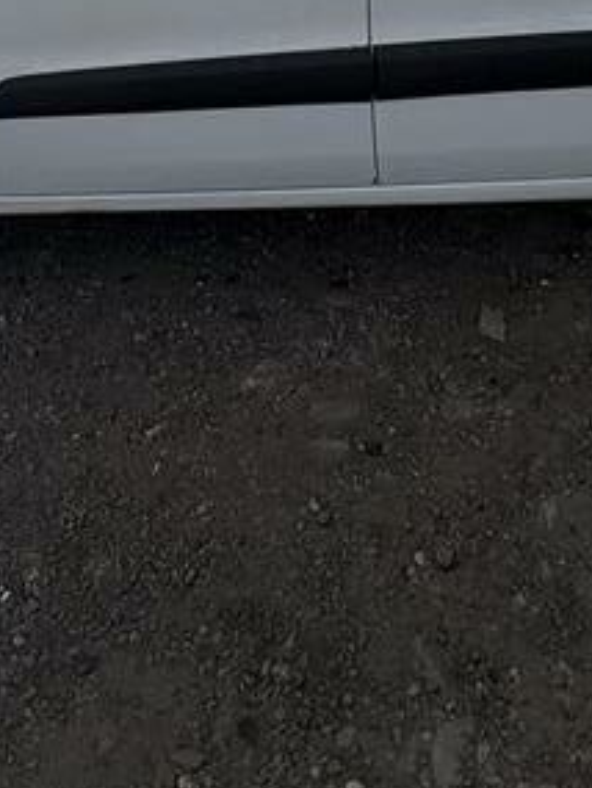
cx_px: 371
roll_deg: +3.6
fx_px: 1003
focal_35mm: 44
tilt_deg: +3.4
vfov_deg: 30.7
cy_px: -299
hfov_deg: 32.7
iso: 50
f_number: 2.2
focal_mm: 2.22
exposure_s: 1/5263
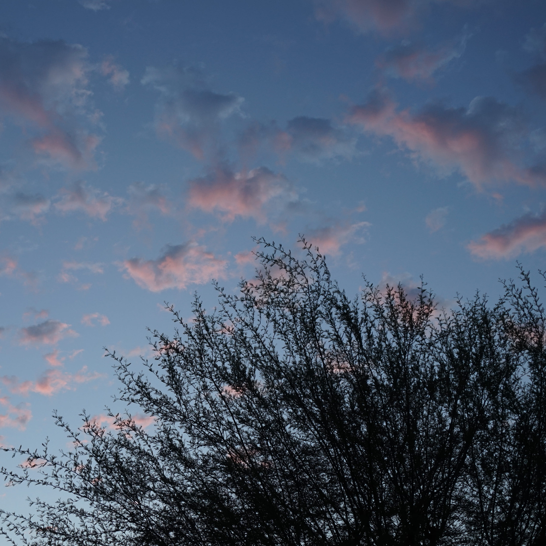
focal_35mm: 50
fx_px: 892
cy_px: 273
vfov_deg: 34.0
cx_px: 160
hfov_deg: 33.6
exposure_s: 1/100
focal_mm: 26
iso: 250
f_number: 5.6
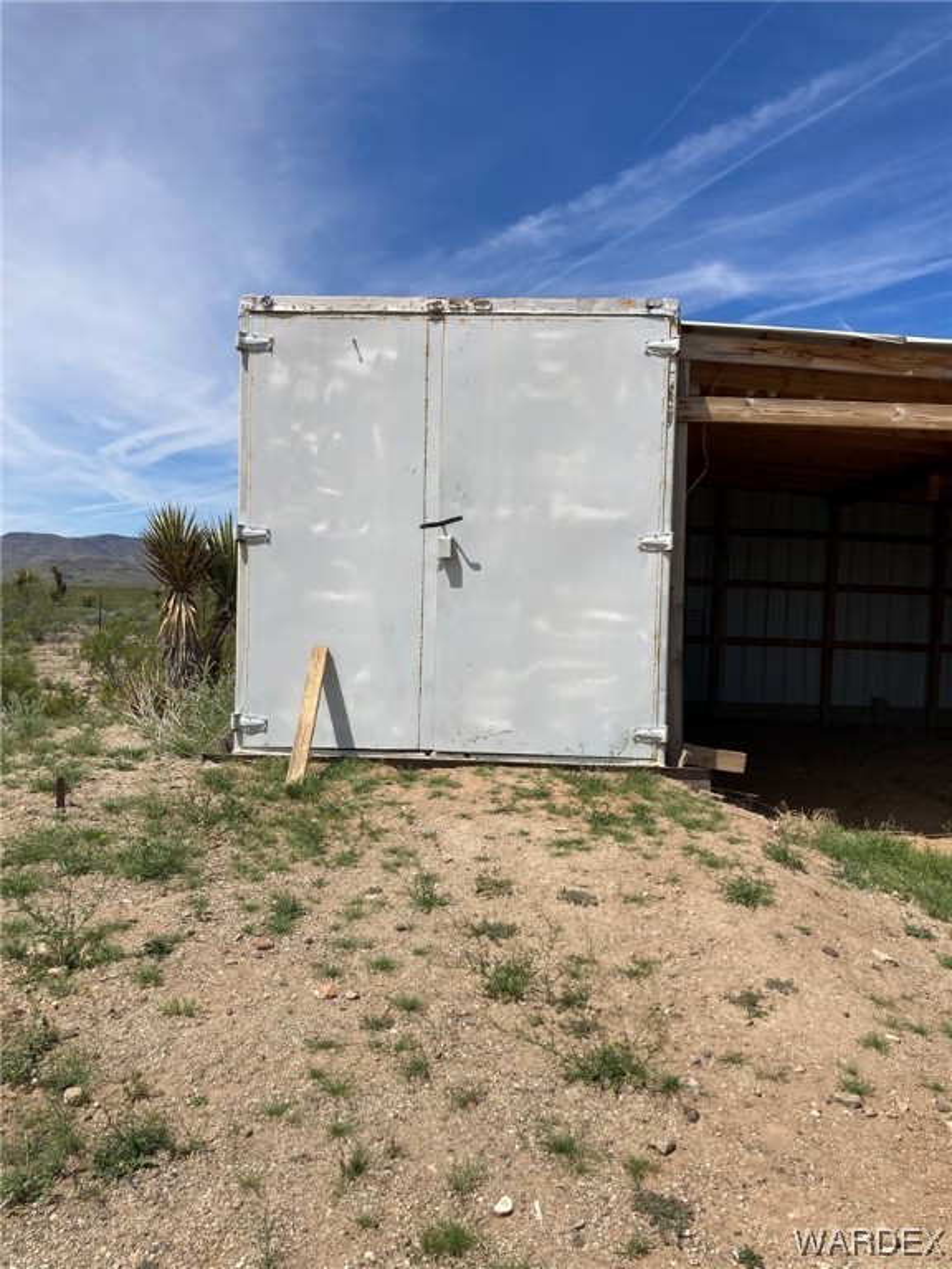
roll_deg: -2.0
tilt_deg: +0.0
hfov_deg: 49.7
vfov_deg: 63.4
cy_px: 634
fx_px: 1027
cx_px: 476
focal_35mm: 28
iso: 20
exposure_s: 1/3205
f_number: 1.8
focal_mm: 3.99
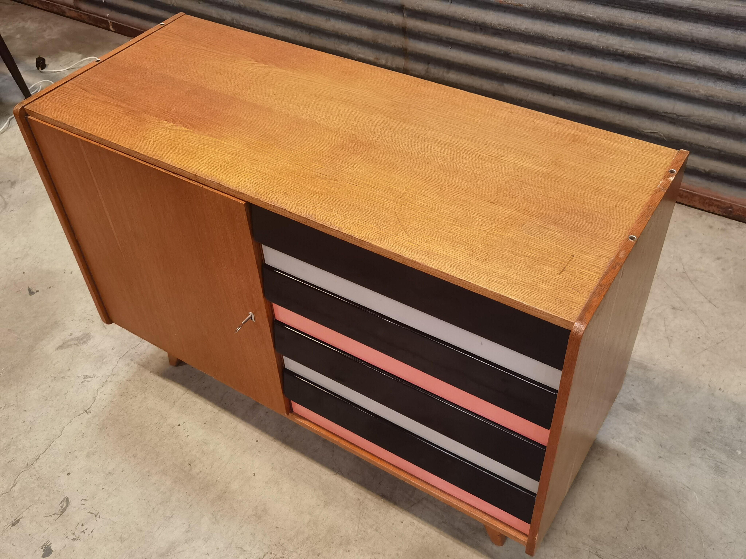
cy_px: 280
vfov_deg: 41.8
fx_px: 733
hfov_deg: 54.0
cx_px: 373
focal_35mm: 34
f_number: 1.9
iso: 500
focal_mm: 6.71
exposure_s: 1/33.3
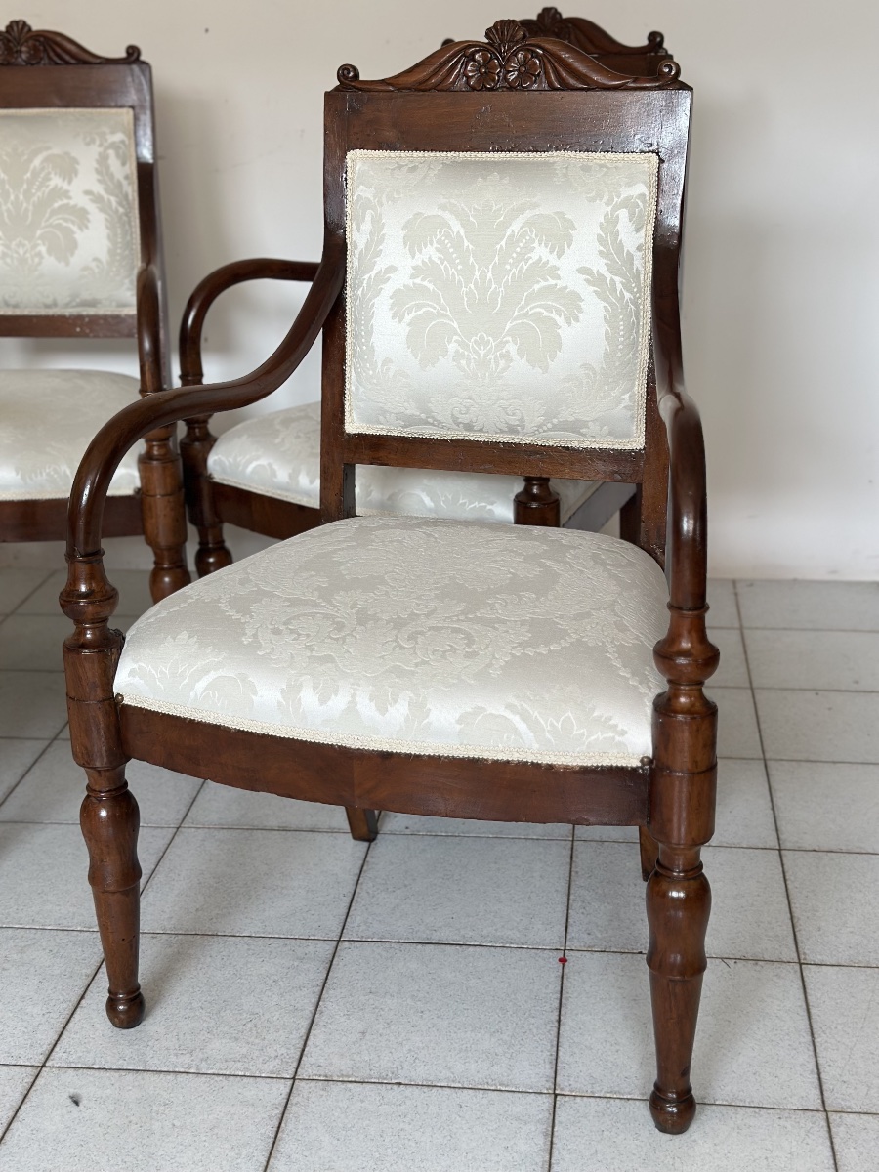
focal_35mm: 48
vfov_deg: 39.7
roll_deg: +0.9
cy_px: 586
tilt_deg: -19.7
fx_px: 1625
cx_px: 440
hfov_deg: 30.3
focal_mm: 6.86
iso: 125
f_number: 1.78
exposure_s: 1/77
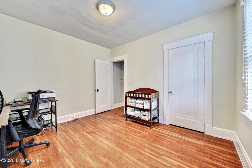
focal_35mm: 14
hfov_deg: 104.3
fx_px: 98
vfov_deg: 81.2
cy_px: 84
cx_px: 126
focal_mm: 14
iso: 200
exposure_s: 1
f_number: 8
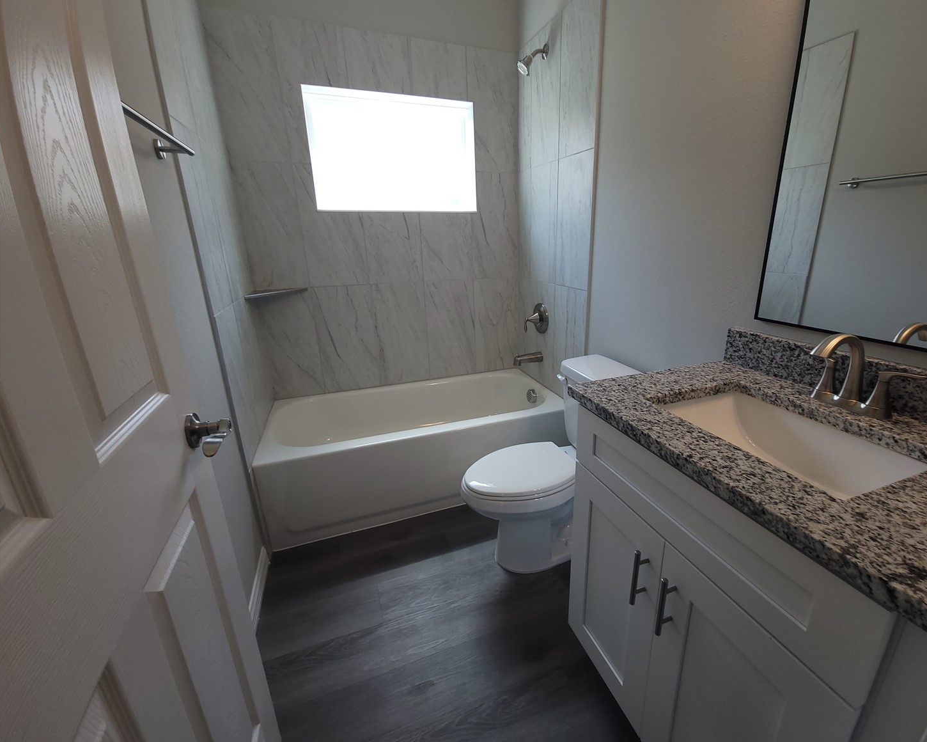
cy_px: 363
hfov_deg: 100.4
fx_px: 384
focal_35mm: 14
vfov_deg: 88.0
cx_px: 507
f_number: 2.2
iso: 64
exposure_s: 1/30
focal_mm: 2.2
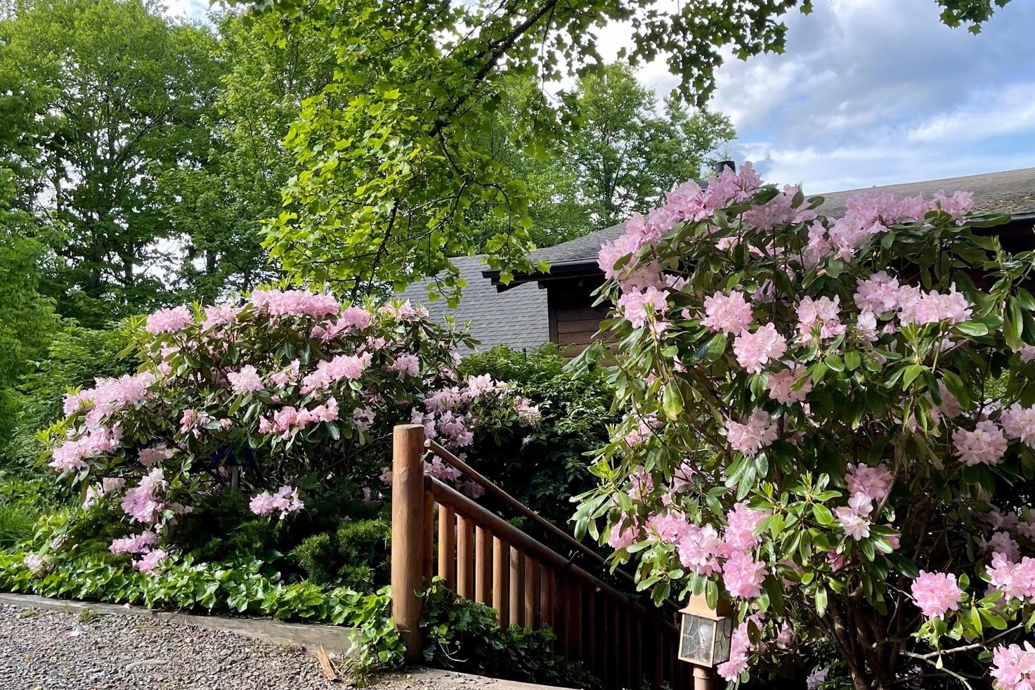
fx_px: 1064
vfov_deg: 35.8
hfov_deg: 51.7
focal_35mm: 37
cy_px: 271
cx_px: 599
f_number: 1.6
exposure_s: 1/672
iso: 32
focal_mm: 5.1
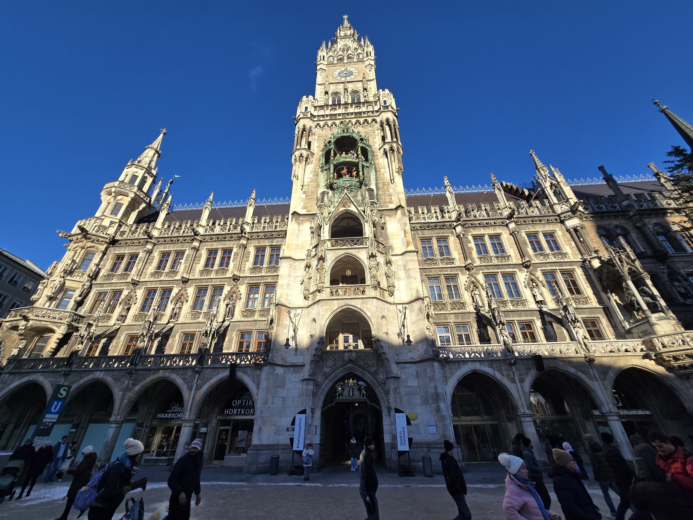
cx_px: 346
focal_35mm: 13
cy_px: 260
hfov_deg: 106.2
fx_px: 260
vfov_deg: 89.9
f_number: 2.2
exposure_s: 1/2054
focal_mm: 2.2
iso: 50
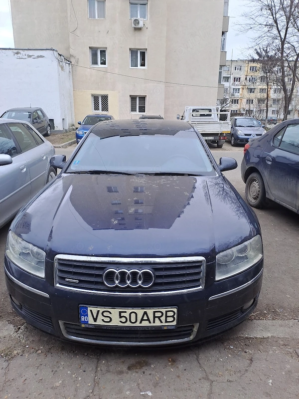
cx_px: 150
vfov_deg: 69.4
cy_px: 200
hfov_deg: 54.9
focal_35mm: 25
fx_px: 288
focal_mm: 4.65
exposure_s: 1/213
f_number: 1.8
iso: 32
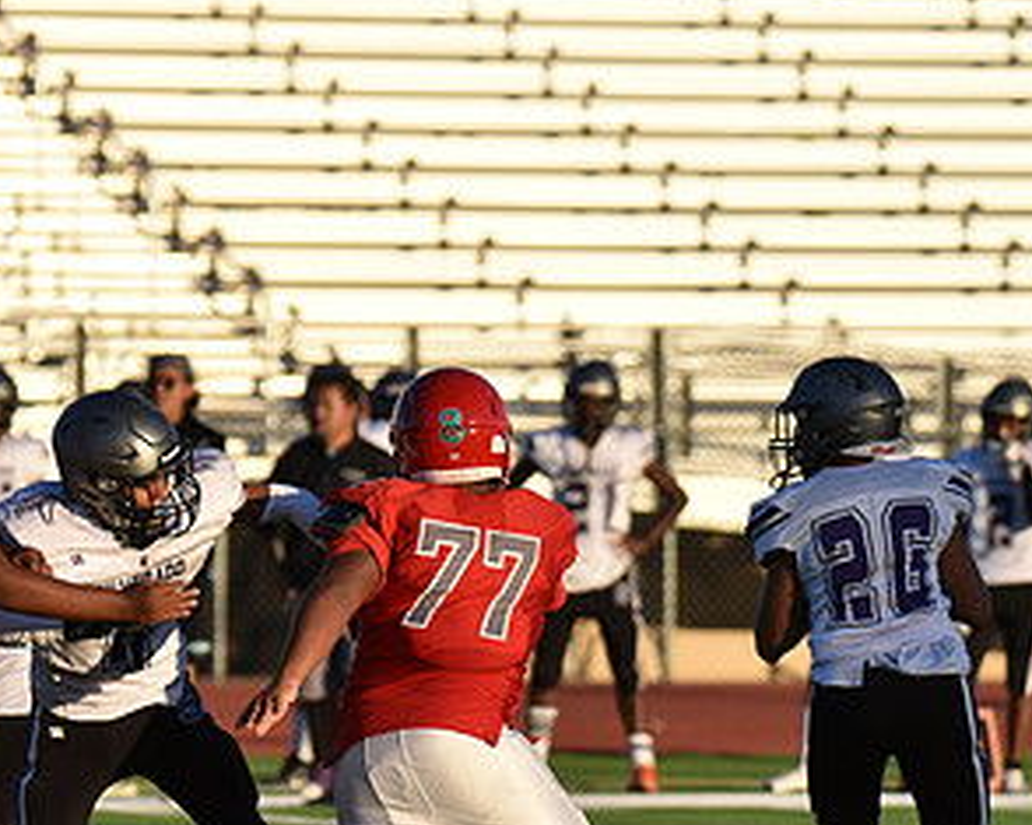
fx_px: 14717
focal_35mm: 482
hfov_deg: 4.0
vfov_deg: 3.2
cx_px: 425
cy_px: 549
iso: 250
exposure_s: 1/1000
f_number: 5.6
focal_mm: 260
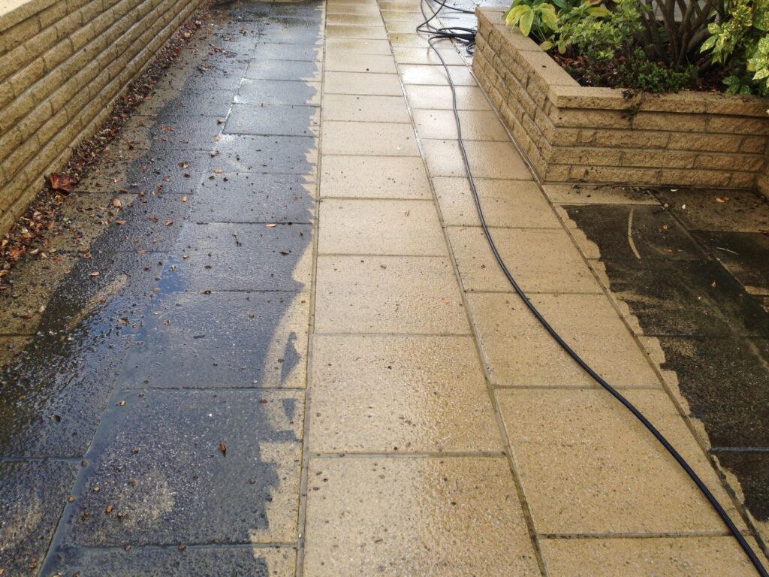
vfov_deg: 42.9
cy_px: 288
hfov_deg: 55.4
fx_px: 733
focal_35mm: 33
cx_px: 384
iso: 50
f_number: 2.4
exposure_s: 1/246
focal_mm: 4.12
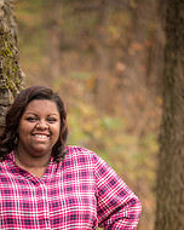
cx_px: 29
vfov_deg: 7.7
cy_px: 252
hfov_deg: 6.2
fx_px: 1695
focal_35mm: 249
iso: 200
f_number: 2.8
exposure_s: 1/80
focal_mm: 112
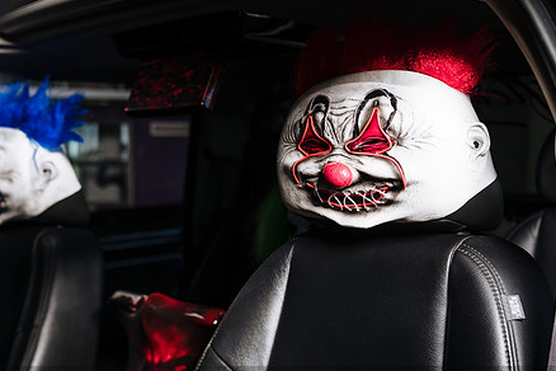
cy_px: 213
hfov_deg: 38.8
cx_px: 246
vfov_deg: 26.5
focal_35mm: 51
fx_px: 788
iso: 64
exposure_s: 1/250
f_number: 3.5
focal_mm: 35
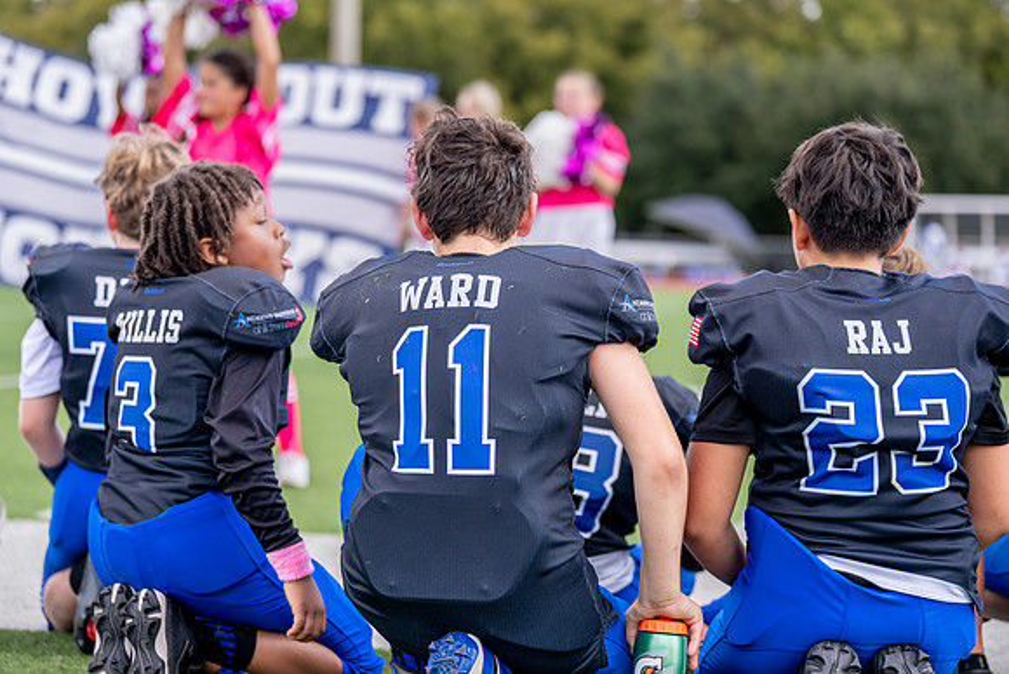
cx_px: 483
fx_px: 2655
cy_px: 306
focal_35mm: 95
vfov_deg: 14.4
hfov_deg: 21.5
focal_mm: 86
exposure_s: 1/1600
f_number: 2.8
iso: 320
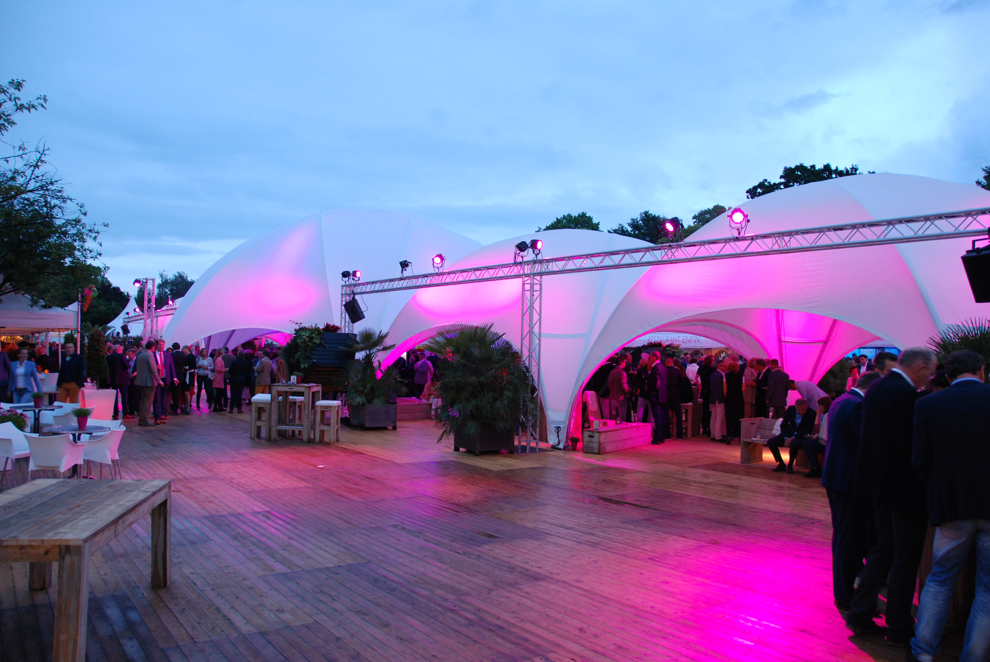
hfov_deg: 67.3
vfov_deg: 48.0
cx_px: 495
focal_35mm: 27
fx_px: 743
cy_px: 331
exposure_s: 1/15
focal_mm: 18
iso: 400
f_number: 3.5
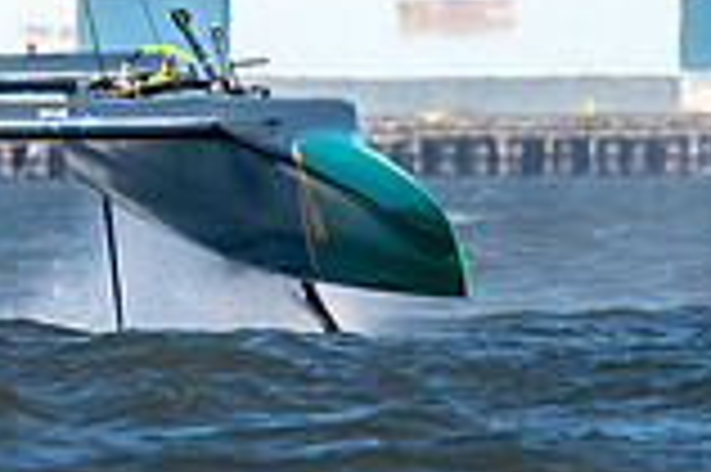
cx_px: -208
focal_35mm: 3342
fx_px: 65935
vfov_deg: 0.4
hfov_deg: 0.6
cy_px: 9
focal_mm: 420
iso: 500
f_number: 5.6
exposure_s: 1/2000
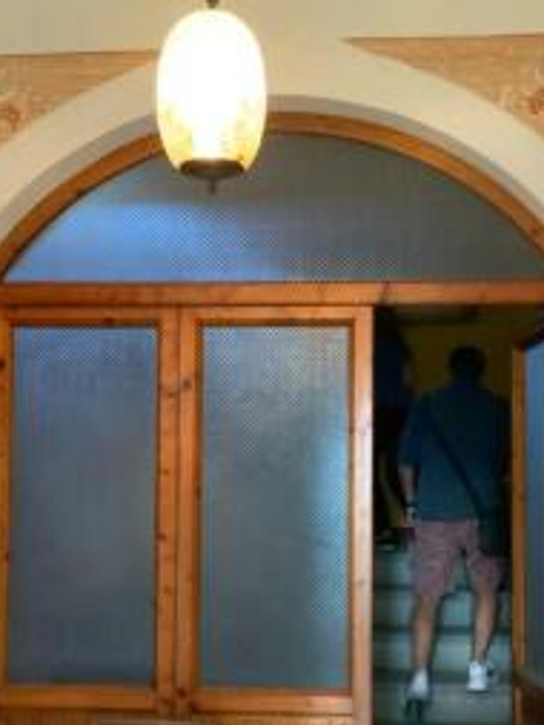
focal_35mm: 50
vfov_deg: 37.9
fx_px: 1047
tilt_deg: +3.8
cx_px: 295
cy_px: 466
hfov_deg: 29.1
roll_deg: -1.0
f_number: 1.8
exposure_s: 1/25
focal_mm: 3
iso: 320
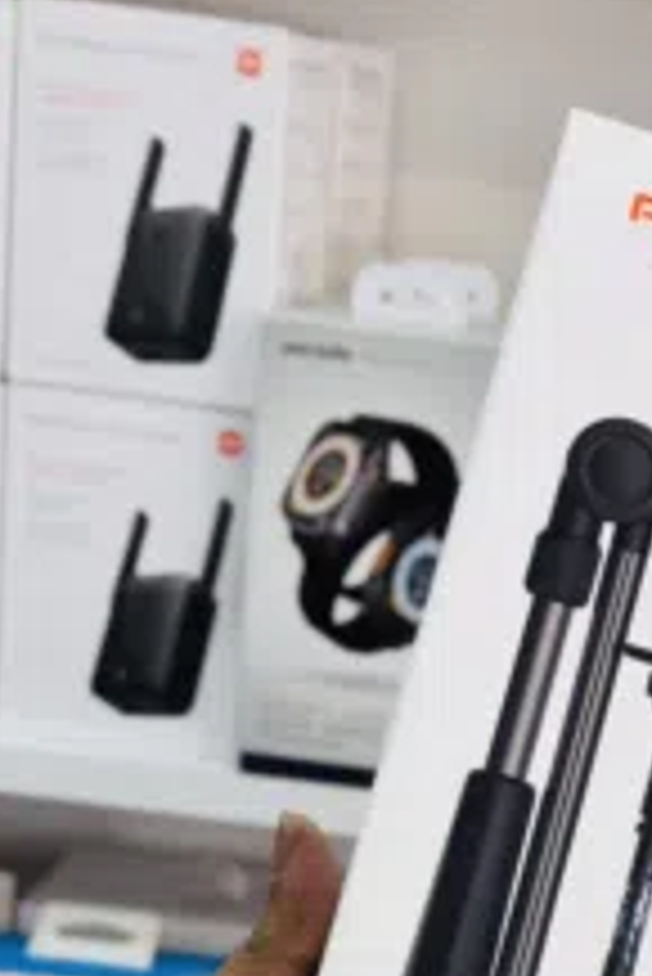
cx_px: 656
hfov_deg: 14.6
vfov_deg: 21.7
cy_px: 828
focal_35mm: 92
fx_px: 2495
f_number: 1.78
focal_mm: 6.76
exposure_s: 1/142
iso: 50
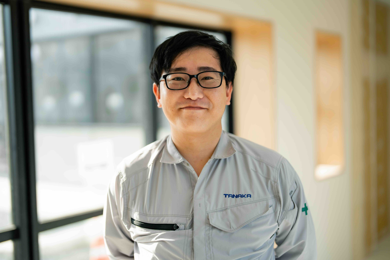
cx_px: 195
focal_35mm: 50
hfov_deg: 39.6
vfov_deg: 27.0
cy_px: 130
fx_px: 542
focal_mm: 50
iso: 100
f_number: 1.2
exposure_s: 1/1250
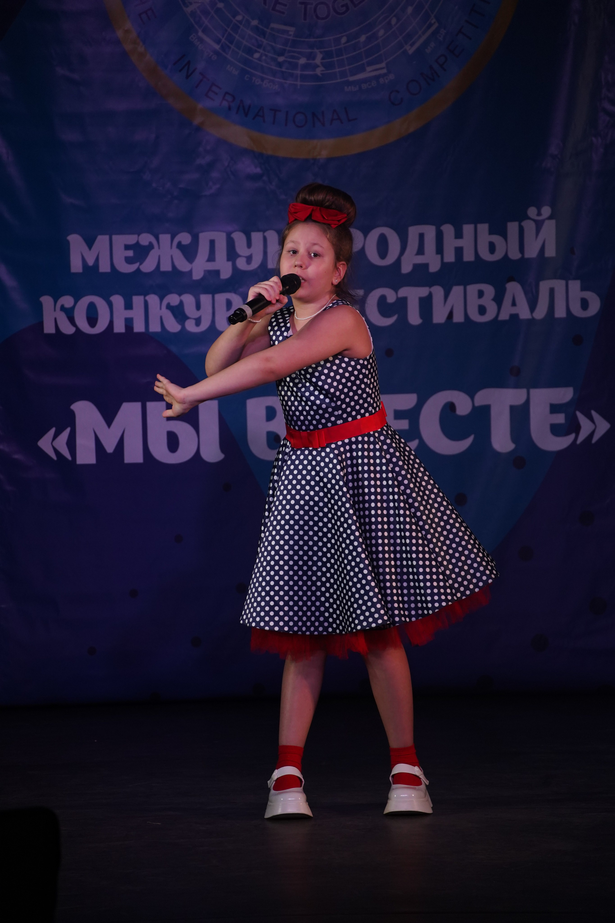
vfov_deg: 9.1
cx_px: 308
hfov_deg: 6.1
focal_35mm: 225
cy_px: 462
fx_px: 5765
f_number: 5.6
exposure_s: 1/400
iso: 2000
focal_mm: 225
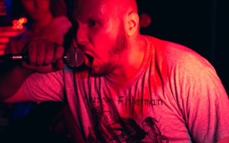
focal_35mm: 103
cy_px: 51
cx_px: 84
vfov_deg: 12.7
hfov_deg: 20.2
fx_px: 643
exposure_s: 1/500
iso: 1600
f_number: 2
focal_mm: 50
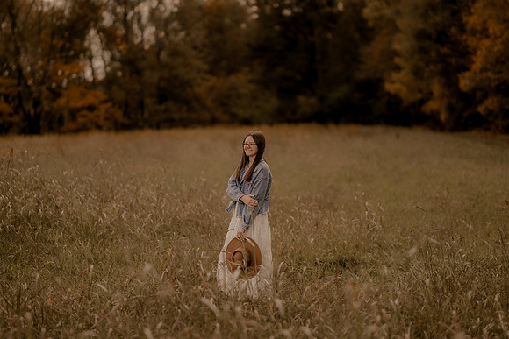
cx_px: 254
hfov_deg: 22.2
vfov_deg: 14.9
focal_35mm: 92
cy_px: 170
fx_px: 1298
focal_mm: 85
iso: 200
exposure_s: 1/3200
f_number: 1.4
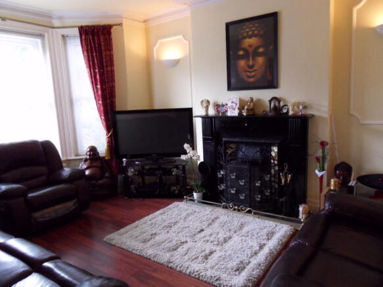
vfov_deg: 56.8
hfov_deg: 71.6
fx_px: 265
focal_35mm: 24
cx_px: 192
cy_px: 144
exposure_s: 1/20
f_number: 3.3
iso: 400
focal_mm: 4.2
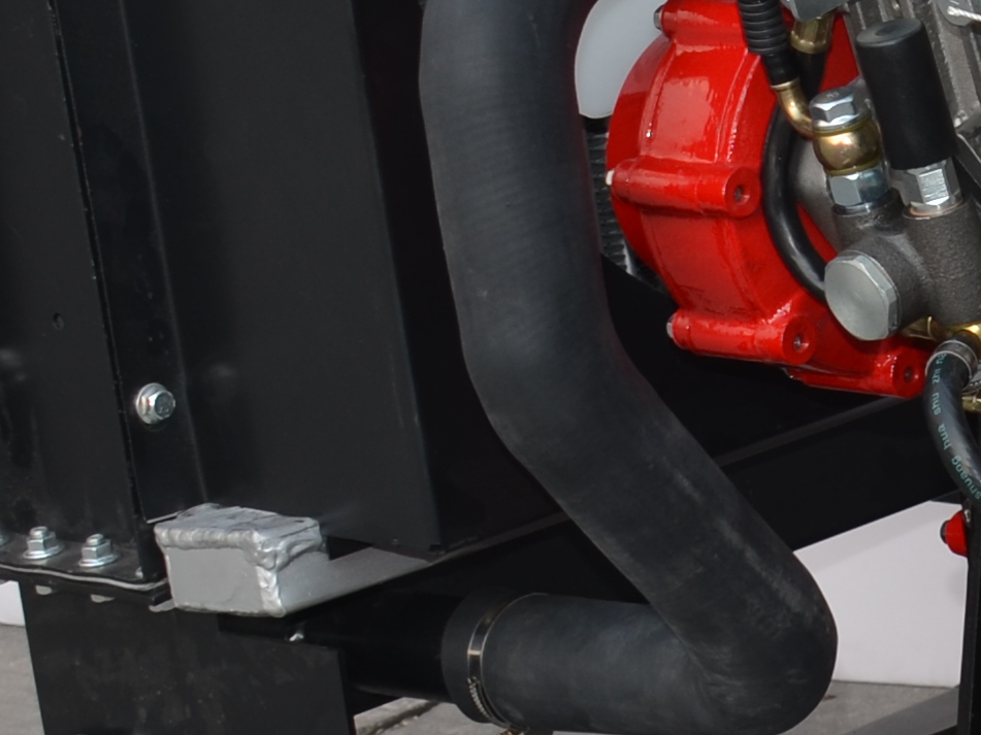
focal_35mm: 179
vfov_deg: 8.3
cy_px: 89
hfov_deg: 10.5
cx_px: 1641
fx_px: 5072
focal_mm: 24
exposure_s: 1/60
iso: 100
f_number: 5.6
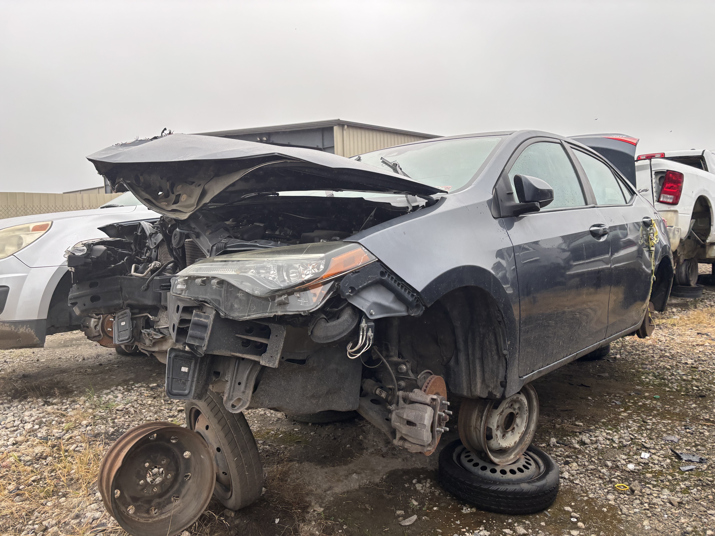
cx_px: 358
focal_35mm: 26
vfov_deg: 53.1
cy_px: 268
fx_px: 537
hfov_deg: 67.3
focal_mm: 5.96
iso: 50
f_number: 1.6
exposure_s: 1/961
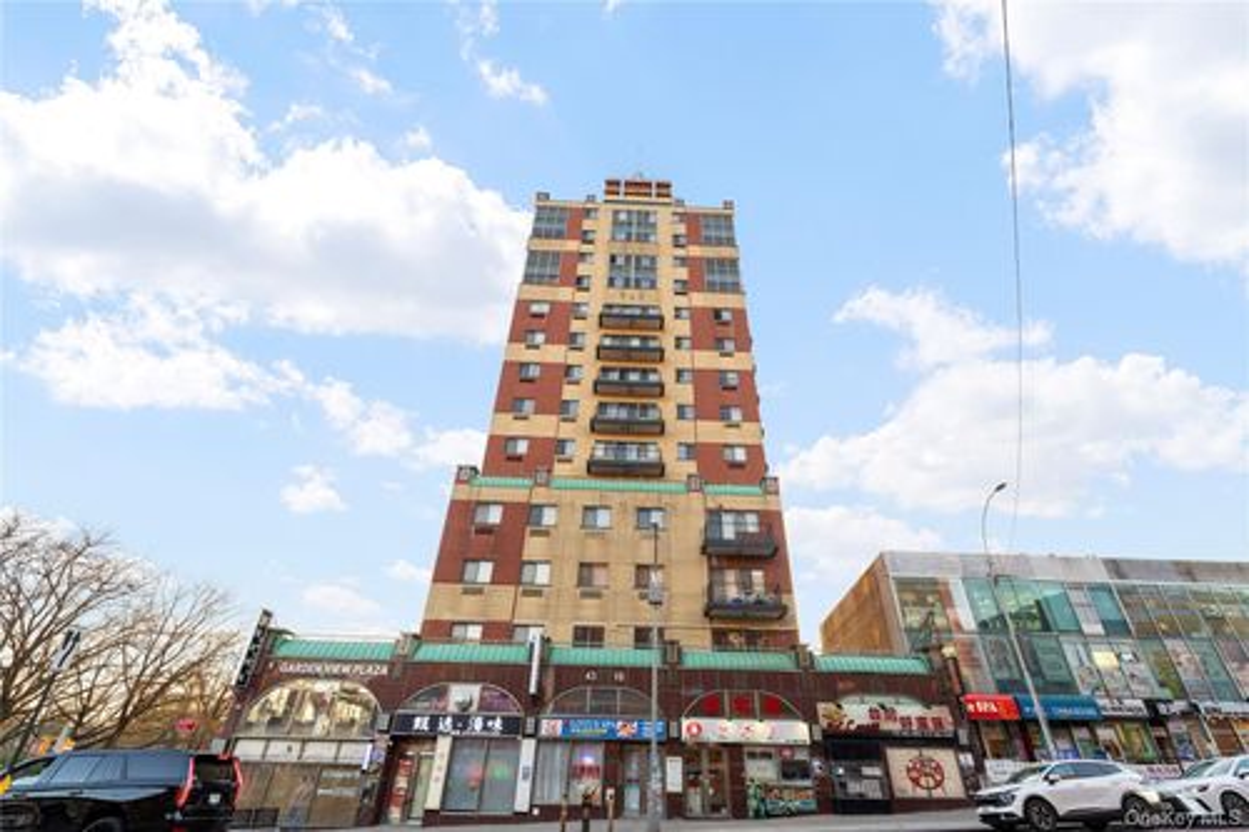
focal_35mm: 14
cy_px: 416
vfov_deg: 81.2
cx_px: 624
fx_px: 486
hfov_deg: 104.3
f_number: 9
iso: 100
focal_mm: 14
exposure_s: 1/40
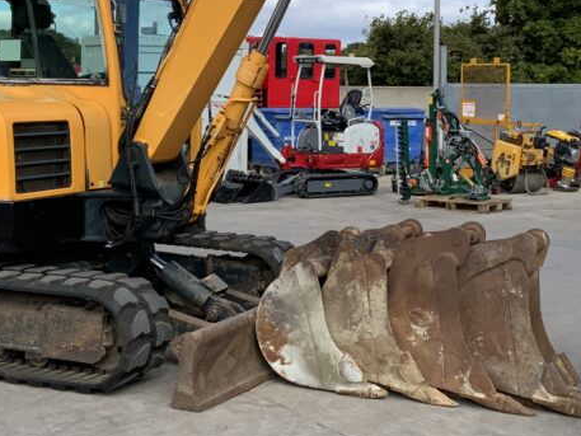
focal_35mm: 65
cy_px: 98
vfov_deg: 22.3
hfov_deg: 29.7
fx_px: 1091
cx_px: 360
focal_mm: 3
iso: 16
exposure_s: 1/1675
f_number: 1.8
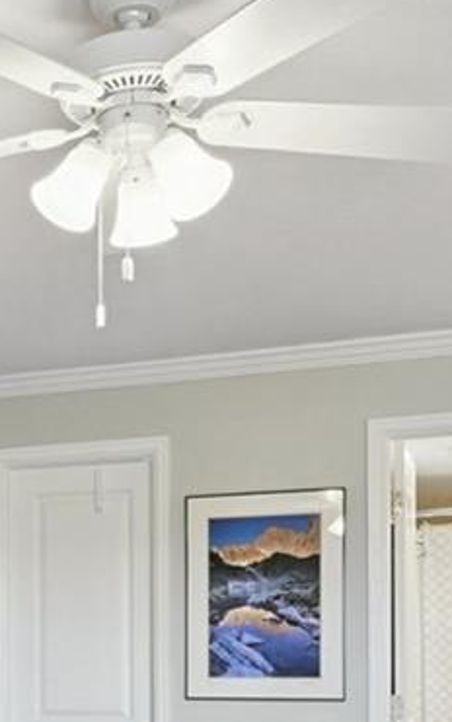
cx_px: -160
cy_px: 668
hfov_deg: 18.2
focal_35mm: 66
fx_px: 1300
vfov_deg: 29.6
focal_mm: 15
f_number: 10
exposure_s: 1/10
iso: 400
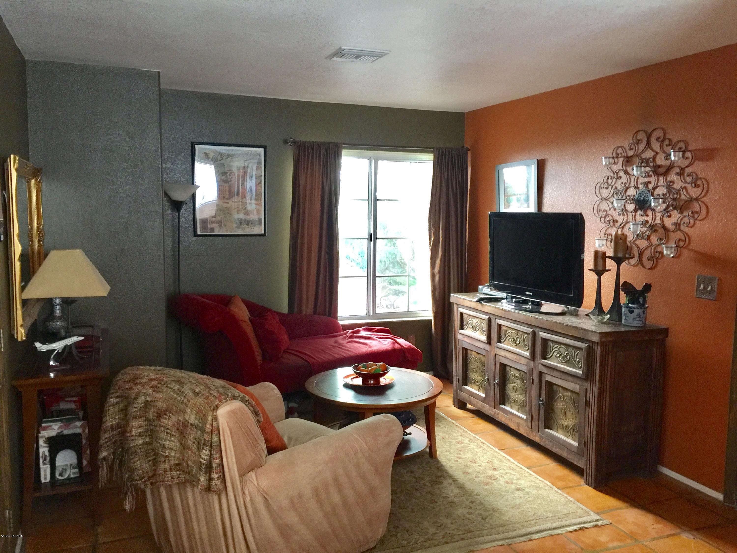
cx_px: 368
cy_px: 276
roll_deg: -0.8
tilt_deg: -5.8
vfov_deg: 48.2
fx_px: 617
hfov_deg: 61.7
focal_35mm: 29
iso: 100
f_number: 2.2
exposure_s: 1/15
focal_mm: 4.15
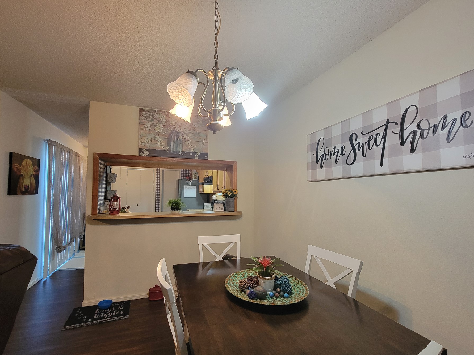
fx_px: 192
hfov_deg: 102.0
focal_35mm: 14
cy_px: 180
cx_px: 225
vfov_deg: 85.7
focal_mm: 2.2
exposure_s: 1/40
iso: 320
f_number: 2.2
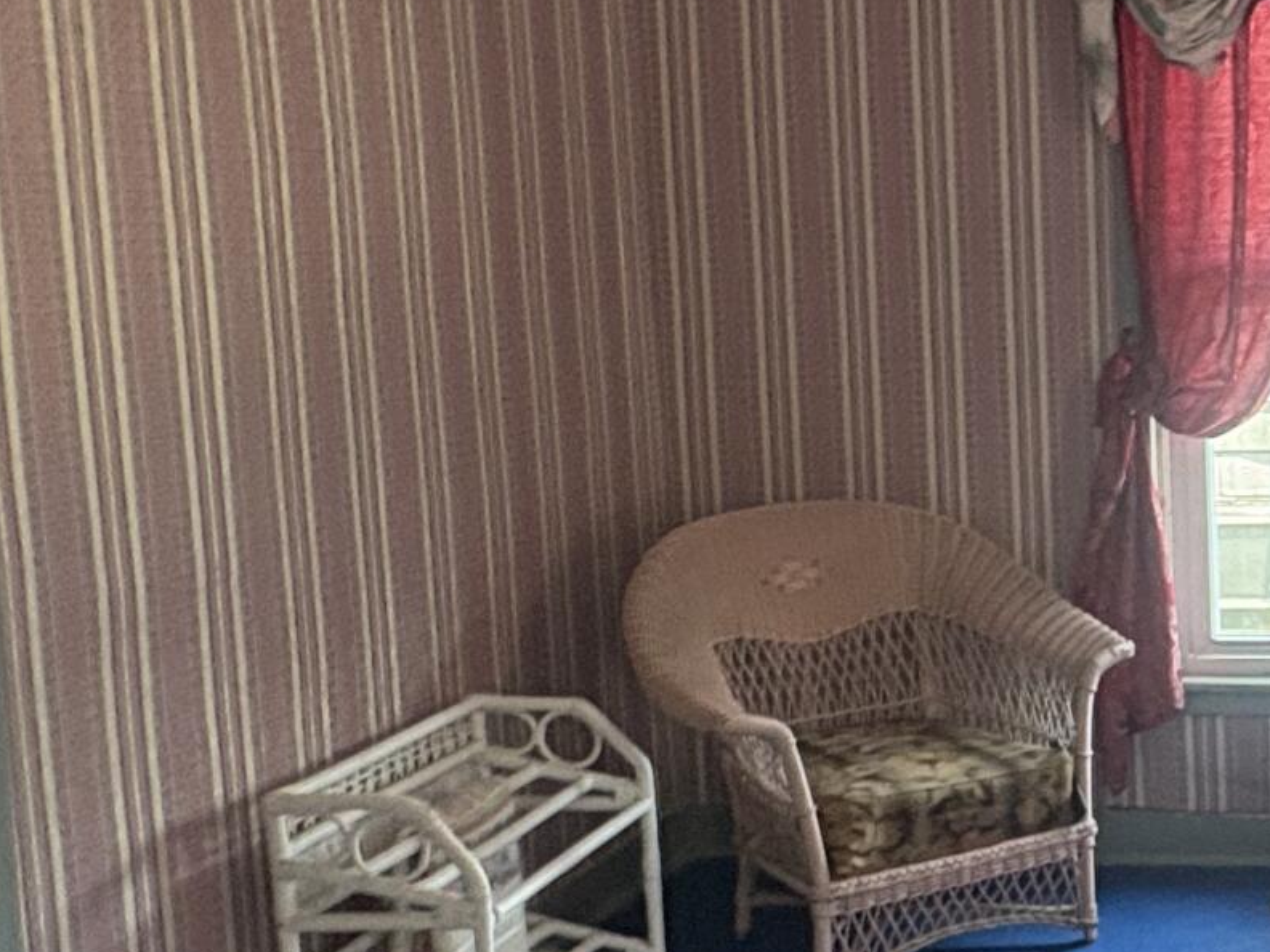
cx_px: 1426
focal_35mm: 53
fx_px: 1944
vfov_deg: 27.5
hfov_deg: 31.7
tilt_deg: -7.0
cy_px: 444
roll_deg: -0.3
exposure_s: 1/60
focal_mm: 2.22
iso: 320
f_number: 2.2
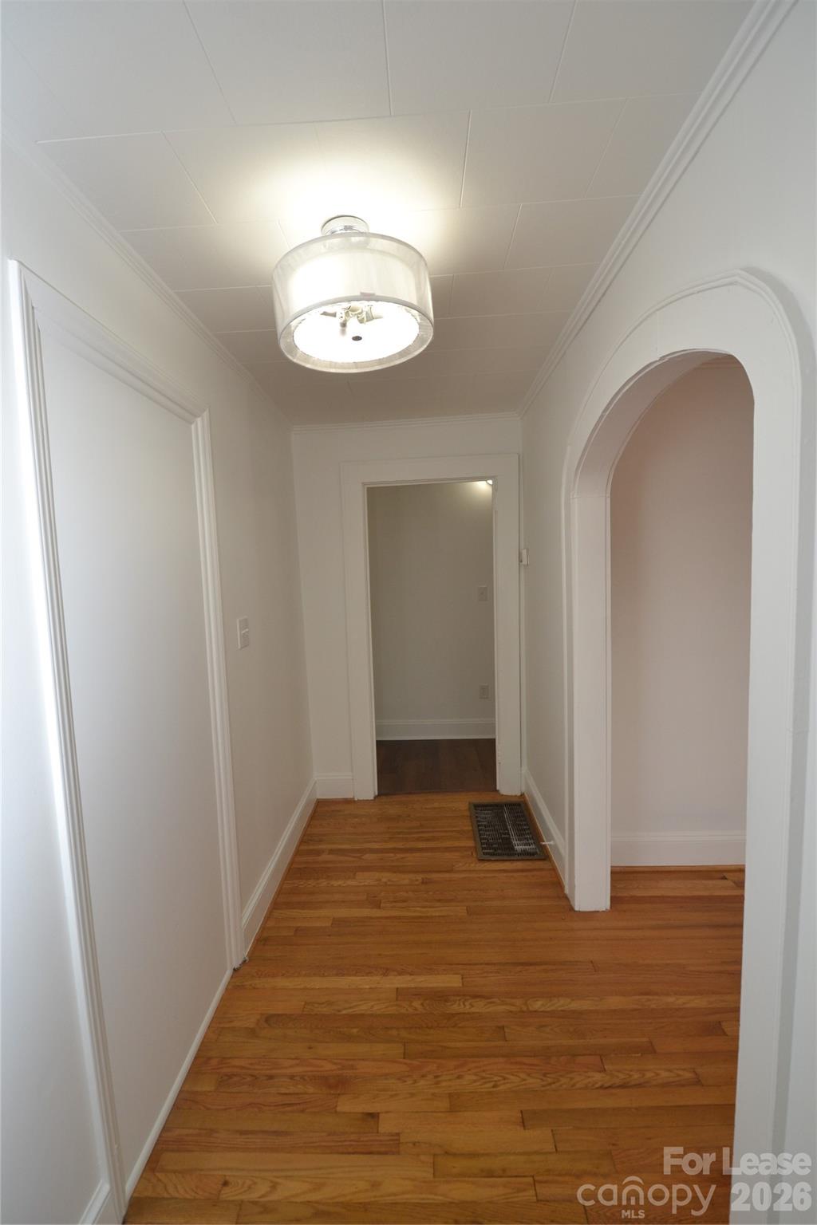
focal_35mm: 15
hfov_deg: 77.3
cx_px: 408
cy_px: 612
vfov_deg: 100.4
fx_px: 511
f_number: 5
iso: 400
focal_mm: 10
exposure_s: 1/100
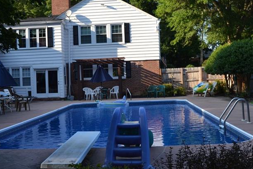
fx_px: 316
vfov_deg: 29.8
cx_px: 126
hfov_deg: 43.6
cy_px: 66
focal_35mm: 45
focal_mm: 18
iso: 100
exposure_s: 1/160
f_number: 5.6
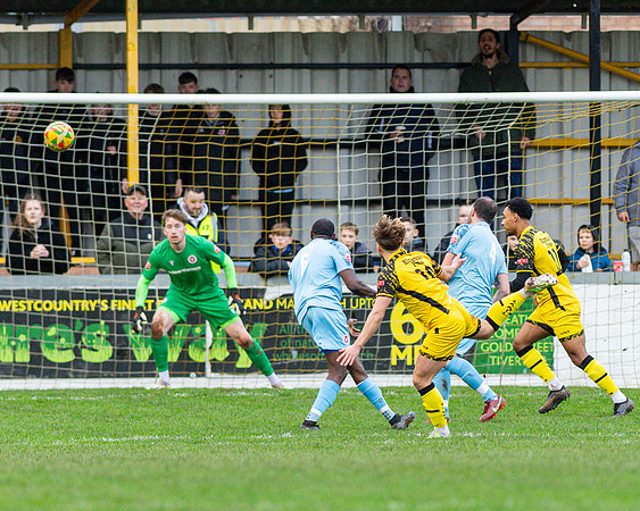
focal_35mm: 680
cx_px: 341
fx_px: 12880
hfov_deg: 2.8
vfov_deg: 2.3
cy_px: 296
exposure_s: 1/1600
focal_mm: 300
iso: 2000
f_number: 2.8
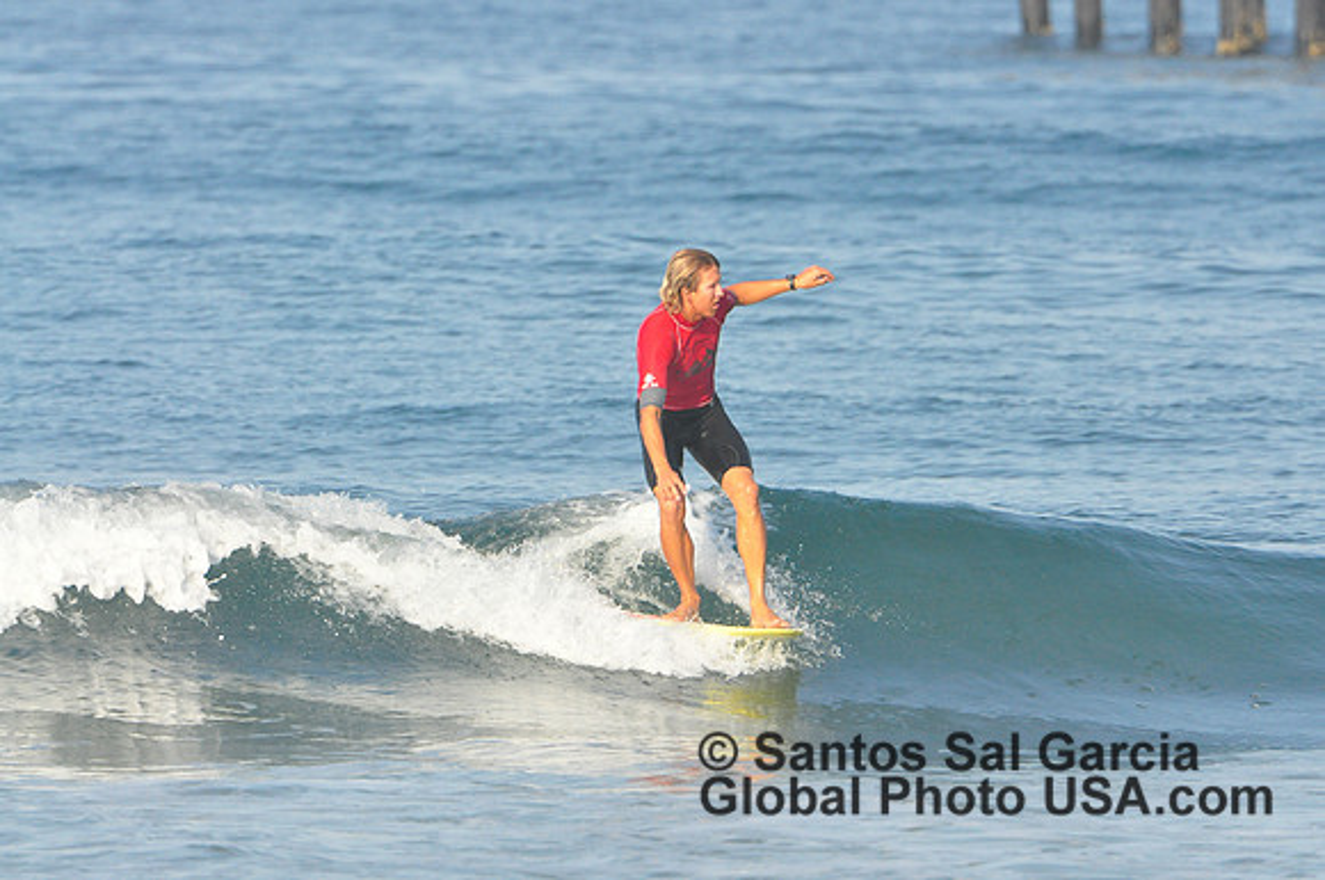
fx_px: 30322
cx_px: 662
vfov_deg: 1.7
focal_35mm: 825
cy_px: 440
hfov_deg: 2.5
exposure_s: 1/1250
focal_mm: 550
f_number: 11
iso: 1250
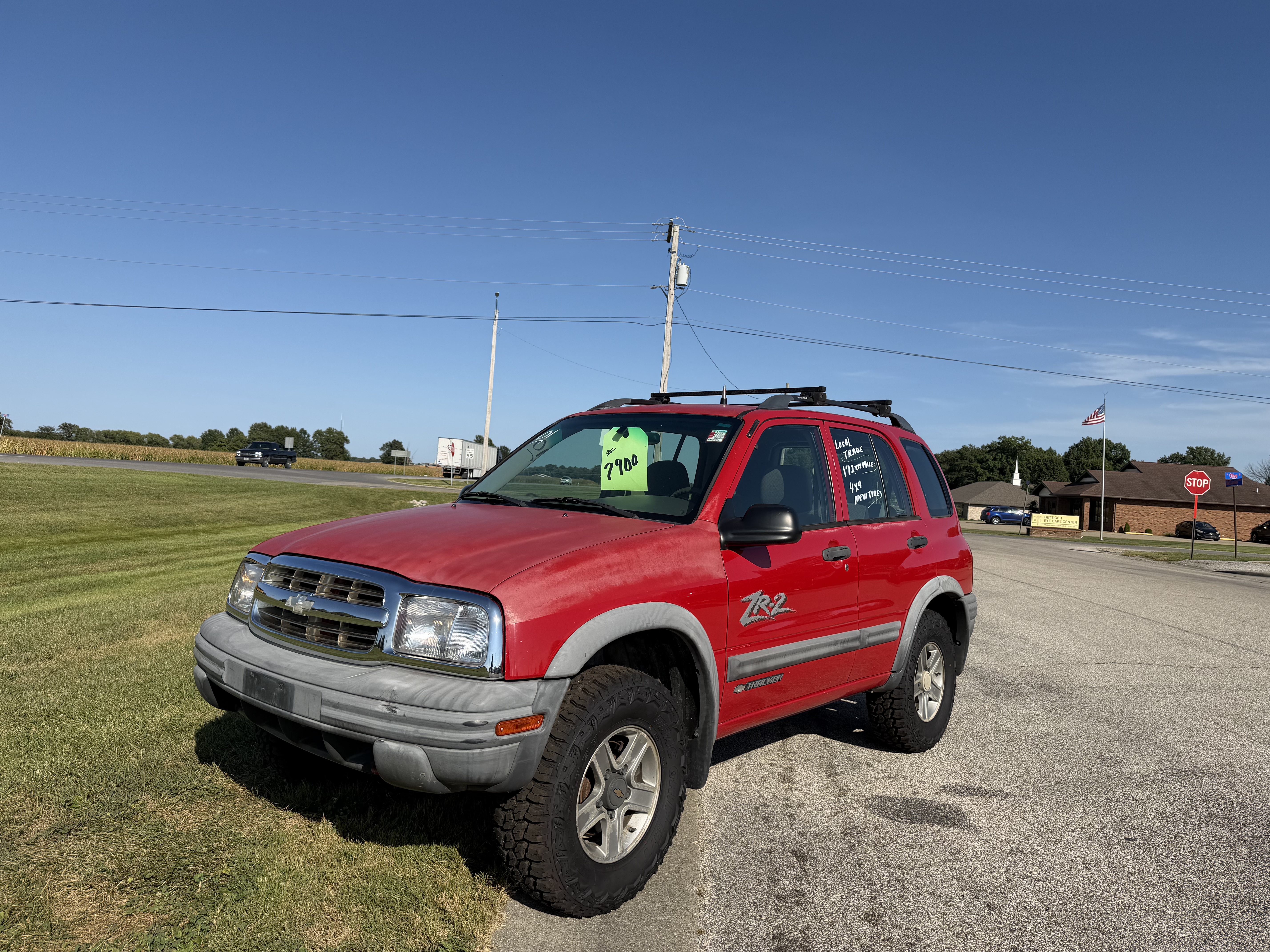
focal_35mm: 24
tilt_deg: +2.1
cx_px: 635
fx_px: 881
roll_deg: -2.6
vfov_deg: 56.8
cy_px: 476
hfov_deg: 71.6
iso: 80
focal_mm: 6.76
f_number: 1.78
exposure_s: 1/6173
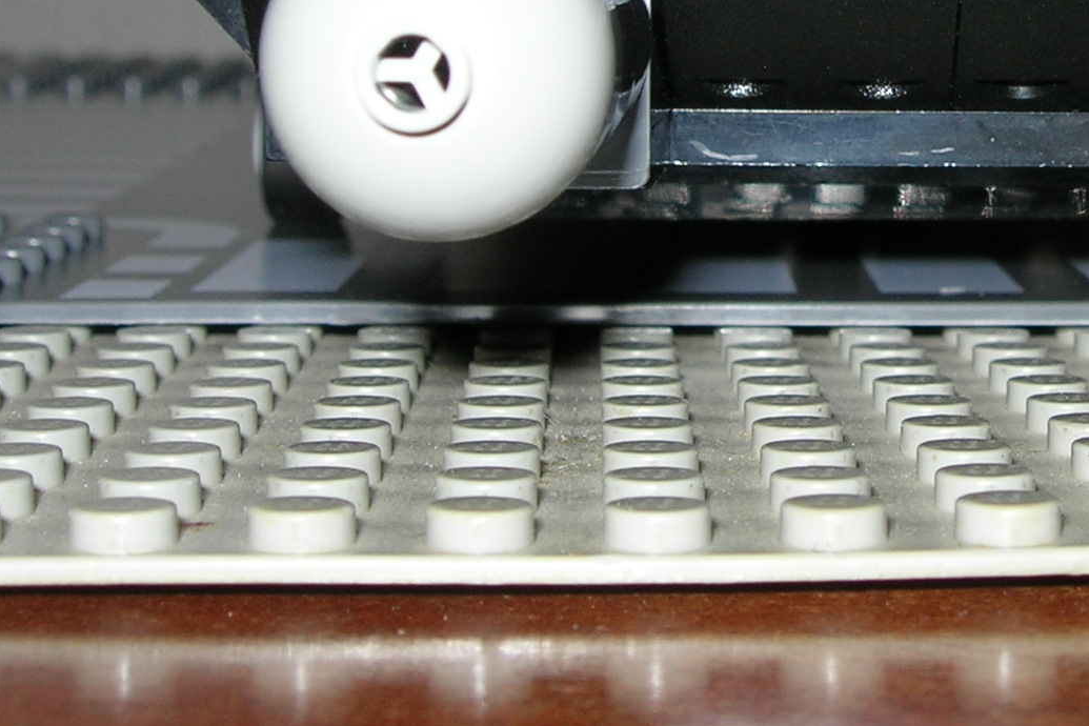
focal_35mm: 99
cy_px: -47
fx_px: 2995
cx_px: 1007
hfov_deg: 20.2
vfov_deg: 13.6
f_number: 4.8
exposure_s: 1/60.1
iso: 64
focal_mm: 7.8
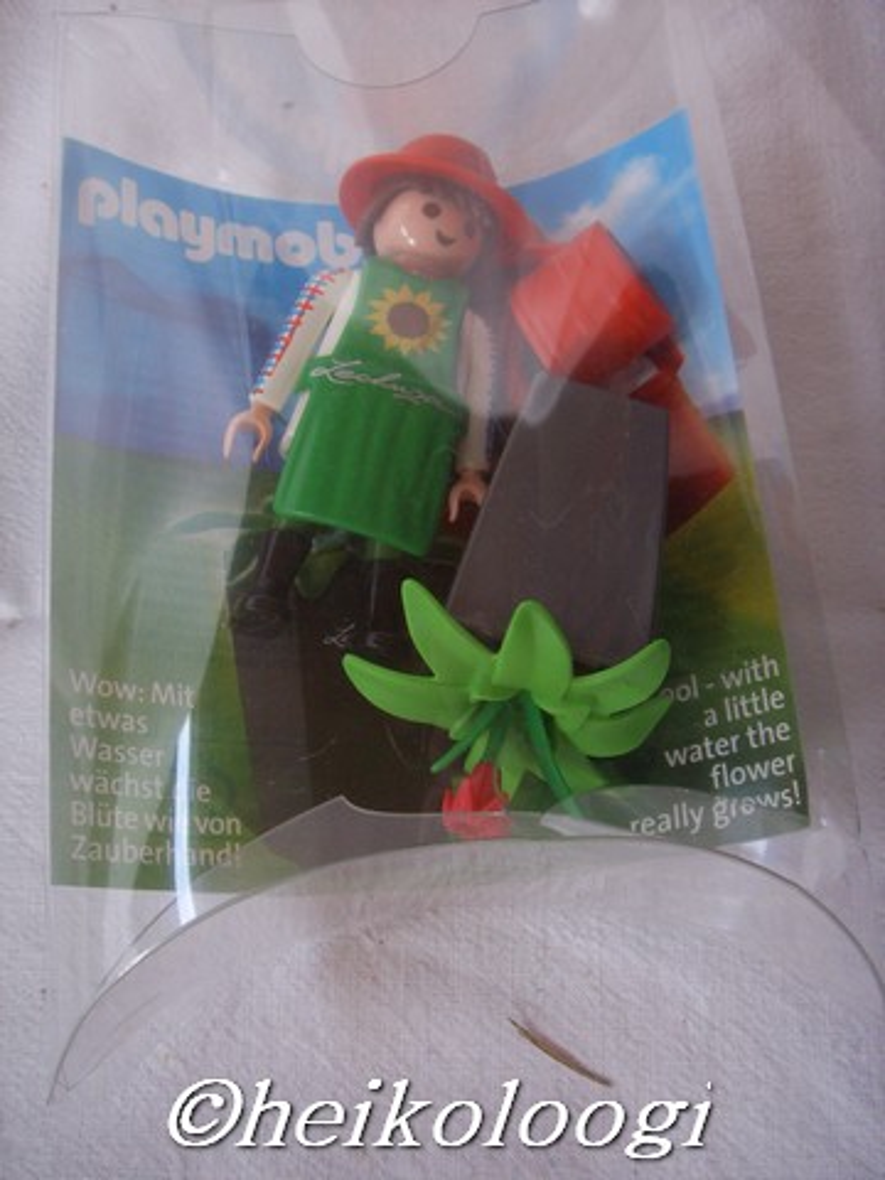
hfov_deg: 36.8
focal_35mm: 39
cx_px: 442
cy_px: 590
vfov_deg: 47.9
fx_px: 1329
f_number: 3.5
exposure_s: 1/45
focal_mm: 6.6
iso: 100
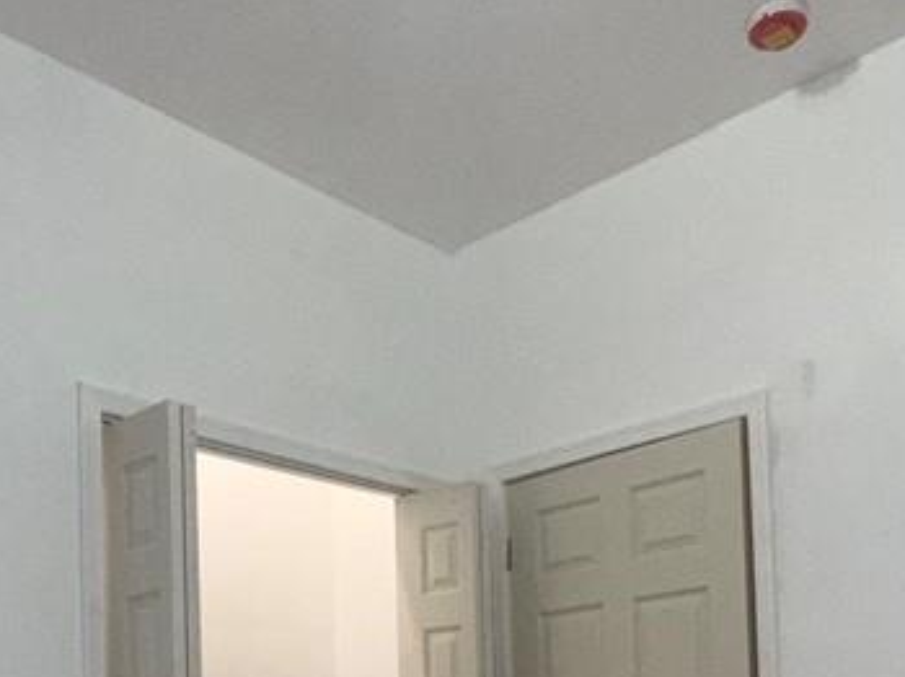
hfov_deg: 45.8
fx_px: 1071
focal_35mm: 41
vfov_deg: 31.3
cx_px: 434
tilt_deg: +1.5
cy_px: 736
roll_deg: +1.6
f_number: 2.2
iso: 100
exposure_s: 1/120
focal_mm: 2.22
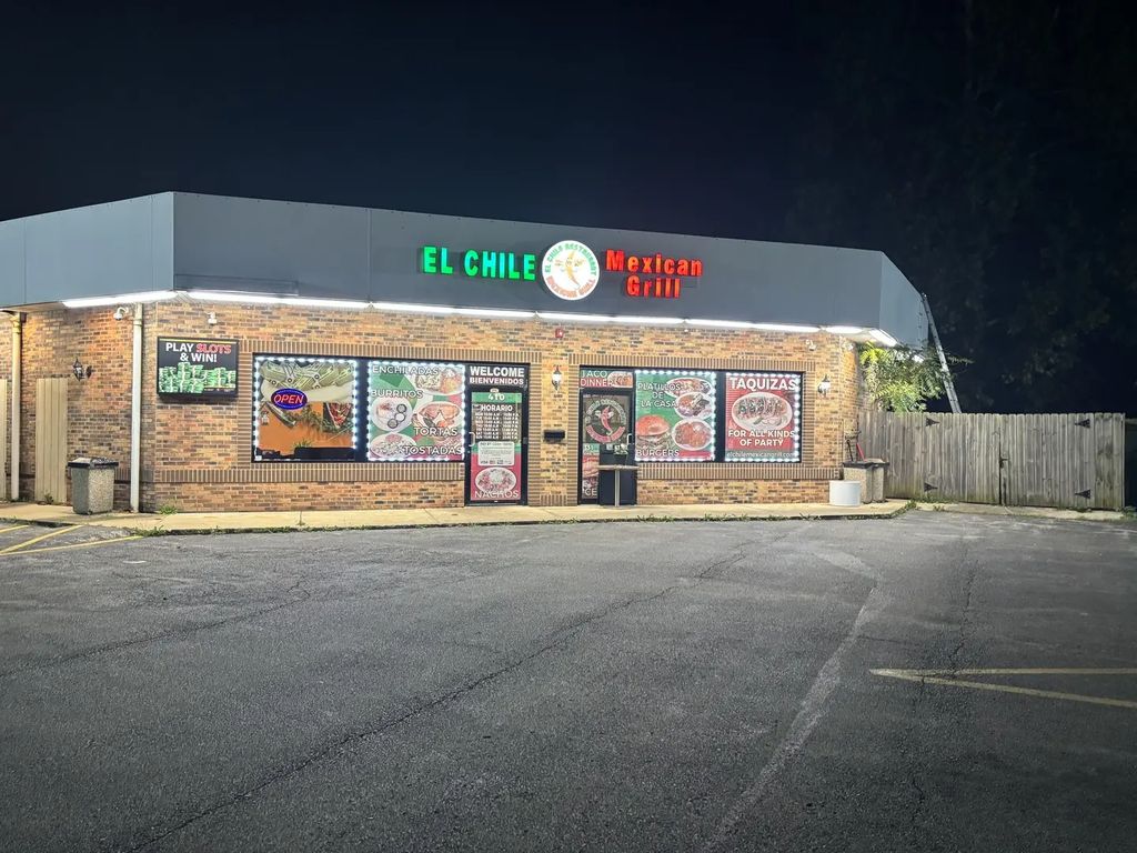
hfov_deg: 67.3
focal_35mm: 26
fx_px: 854
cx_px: 568
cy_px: 426
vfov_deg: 53.1
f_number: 1.6
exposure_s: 1/60
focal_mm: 5.96
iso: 250
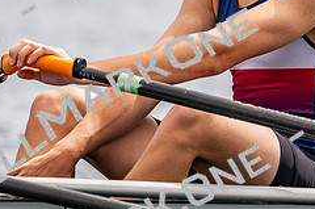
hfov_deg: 1.4
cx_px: 219
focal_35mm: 1453
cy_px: 4
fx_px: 12688
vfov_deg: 0.9
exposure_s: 1/2500
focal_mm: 400
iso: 220
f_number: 4.5
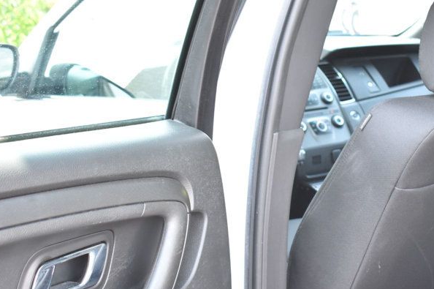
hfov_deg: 28.3
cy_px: 179
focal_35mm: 70
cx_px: 343
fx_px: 842
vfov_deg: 19.4
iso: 800
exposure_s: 1/125
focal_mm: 27
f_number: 4.2
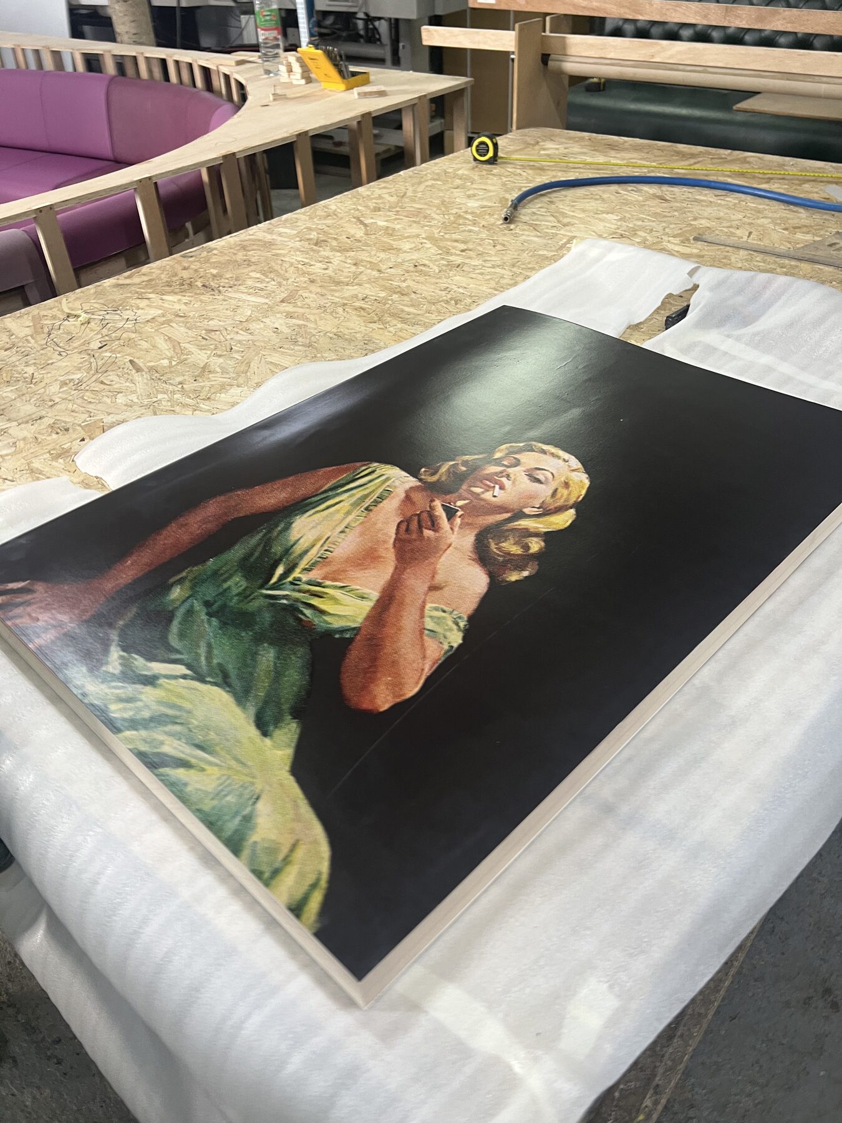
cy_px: 562
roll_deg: +1.1
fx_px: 843
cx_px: 421
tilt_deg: -31.6
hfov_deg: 53.1
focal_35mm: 26
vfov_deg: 67.3
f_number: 1.5
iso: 64
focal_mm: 5.7
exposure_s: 1/50
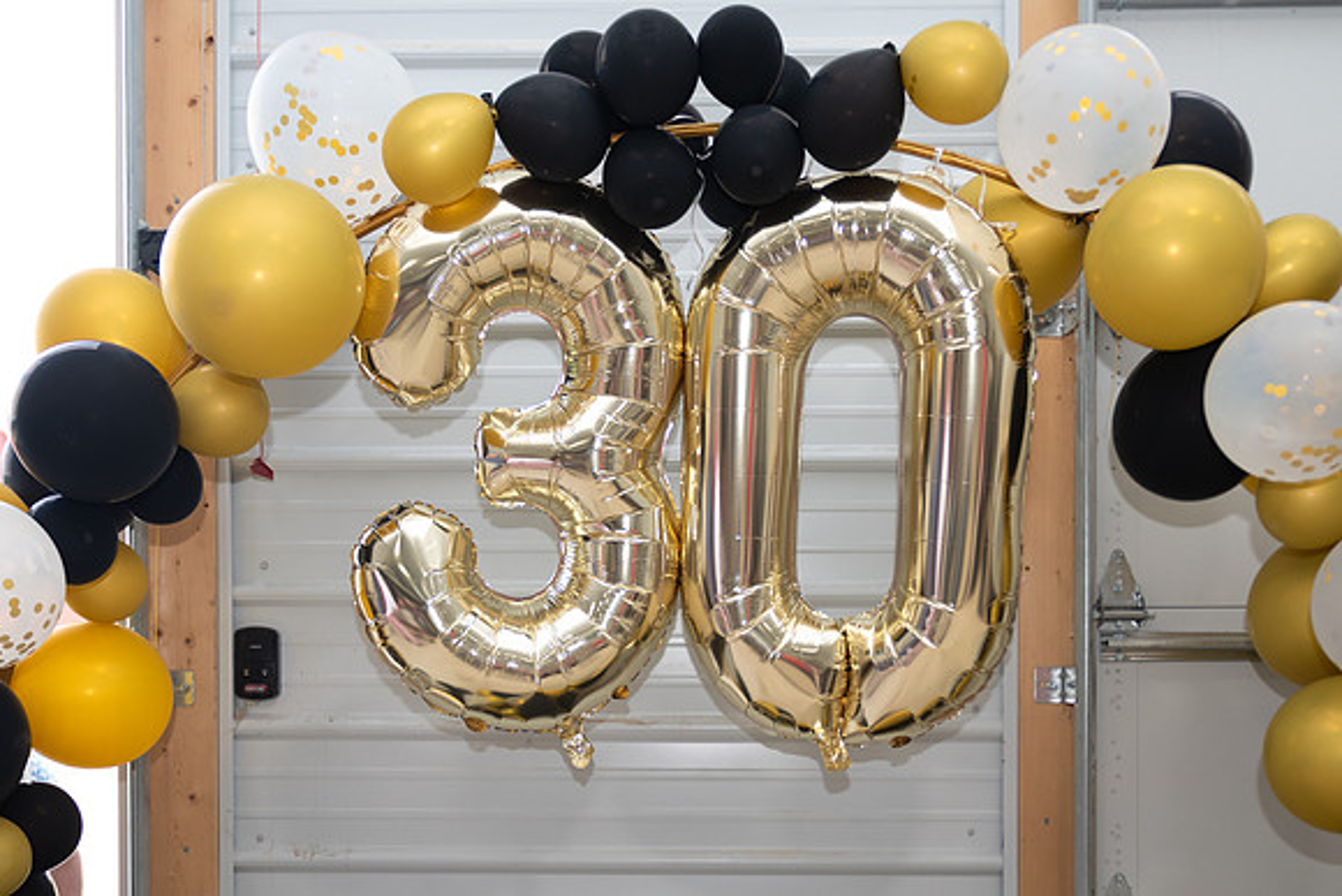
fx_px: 1595
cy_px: 740
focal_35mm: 43
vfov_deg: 30.5
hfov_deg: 45.6
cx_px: 690
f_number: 3.2
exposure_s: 1/160
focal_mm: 24
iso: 160
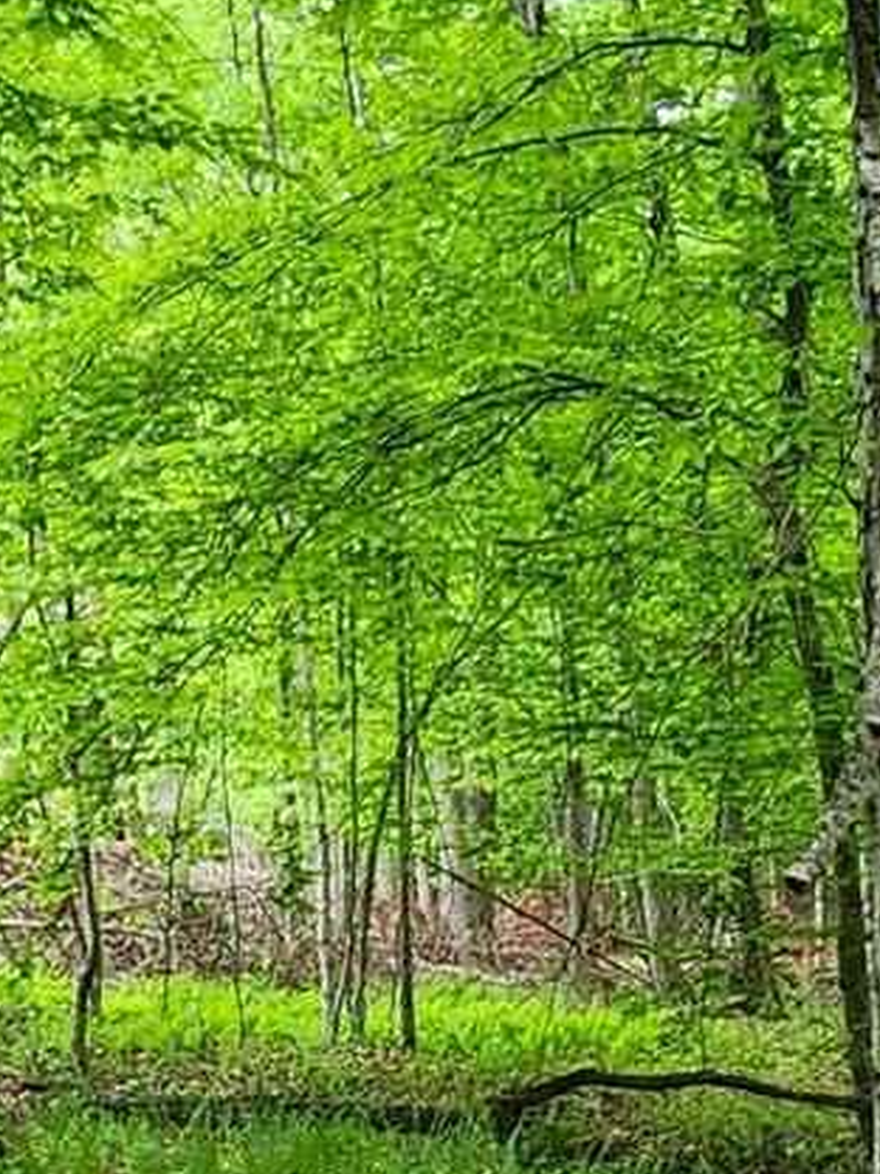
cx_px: 1063
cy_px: 1050
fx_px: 2440
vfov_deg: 26.2
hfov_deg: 19.2
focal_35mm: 72
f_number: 2.2
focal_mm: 2.2
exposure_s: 1/60
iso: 64
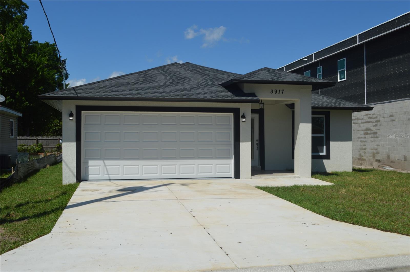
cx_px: 205
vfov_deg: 36.8
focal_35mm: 36
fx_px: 410
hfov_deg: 53.2
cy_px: 136
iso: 100
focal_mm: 24
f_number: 9
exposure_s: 1/320
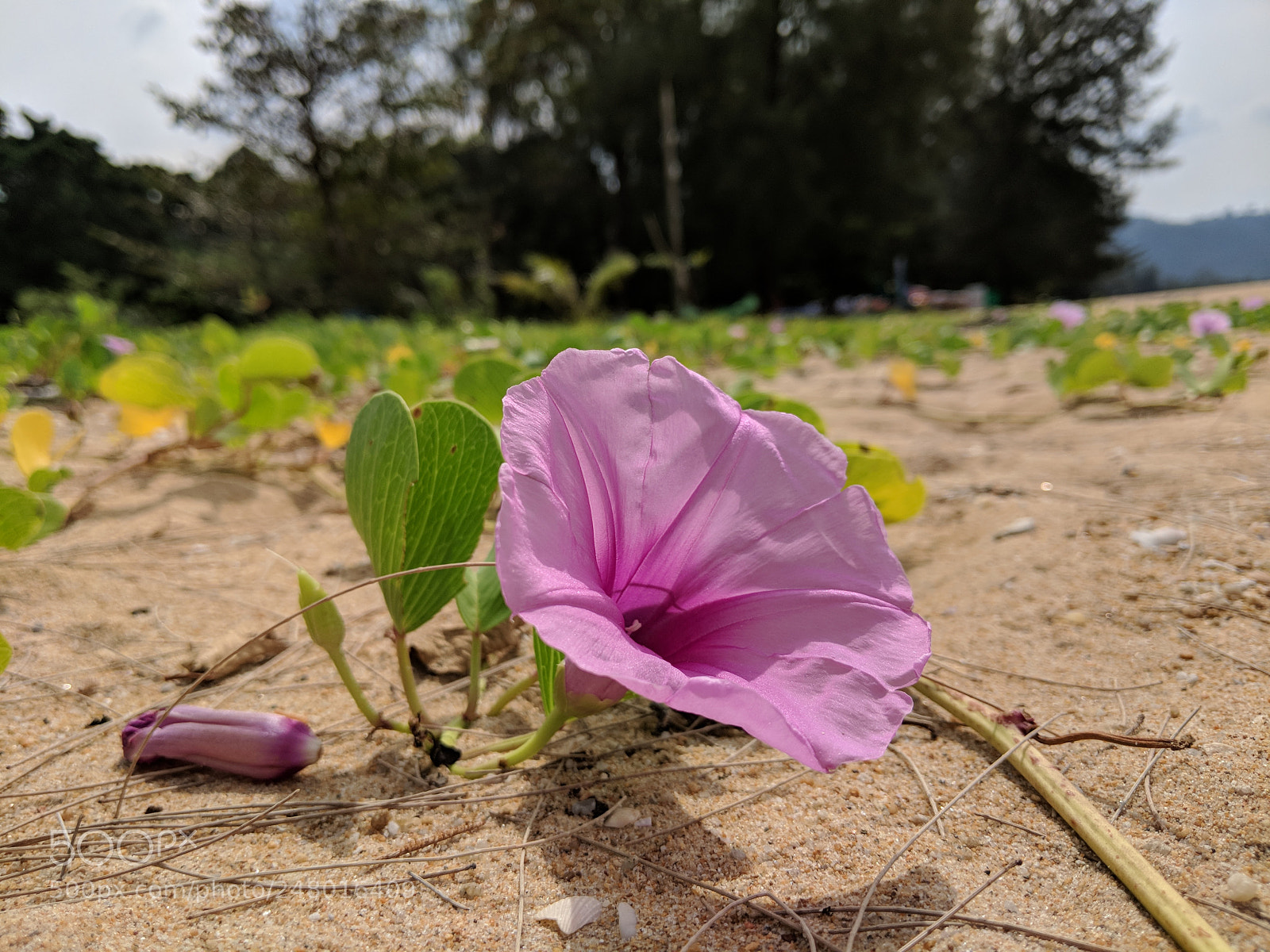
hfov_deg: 65.3
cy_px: 476
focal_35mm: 27
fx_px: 991
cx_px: 635
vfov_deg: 51.4
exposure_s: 1/5848
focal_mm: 4.44
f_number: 1.8
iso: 52
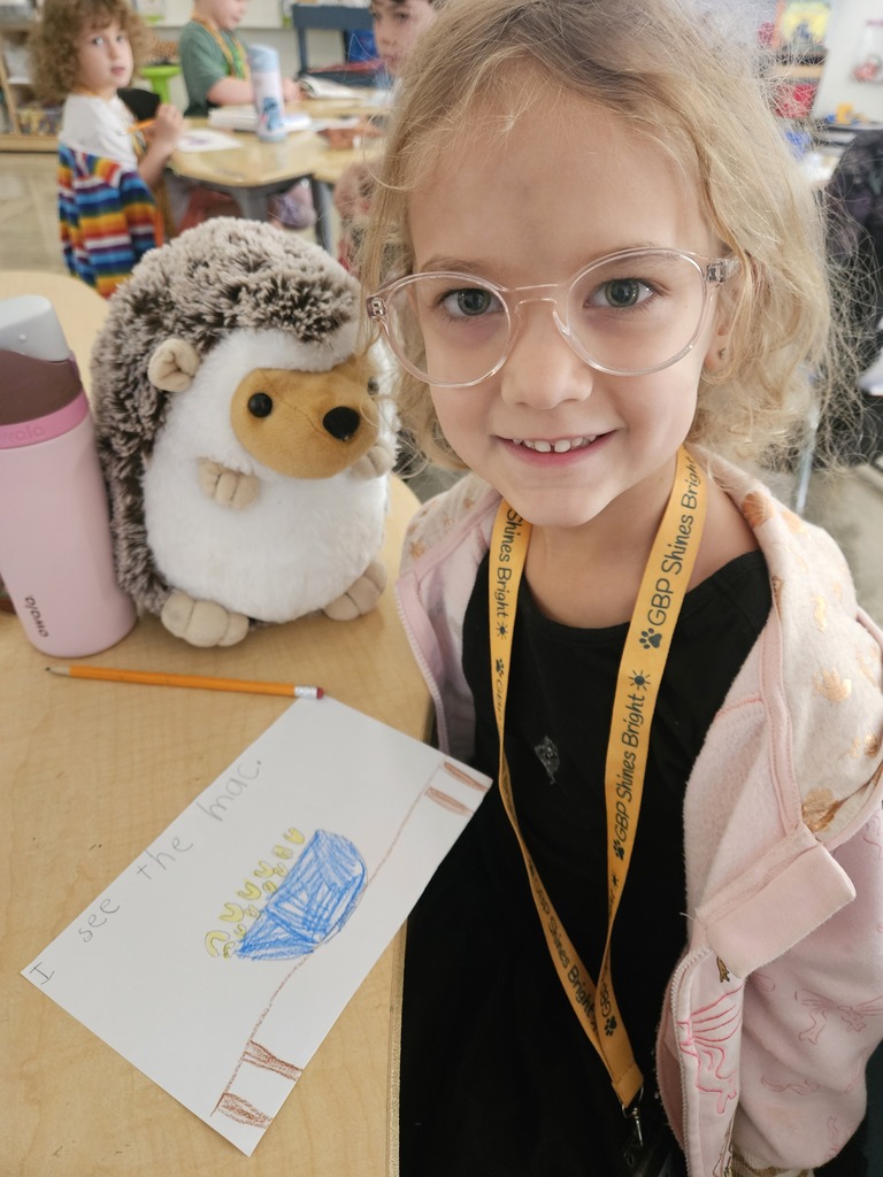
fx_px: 782
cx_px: 442
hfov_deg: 58.9
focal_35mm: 23
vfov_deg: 73.9
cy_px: 588
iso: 640
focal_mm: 5.4
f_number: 1.8
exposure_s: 1/60
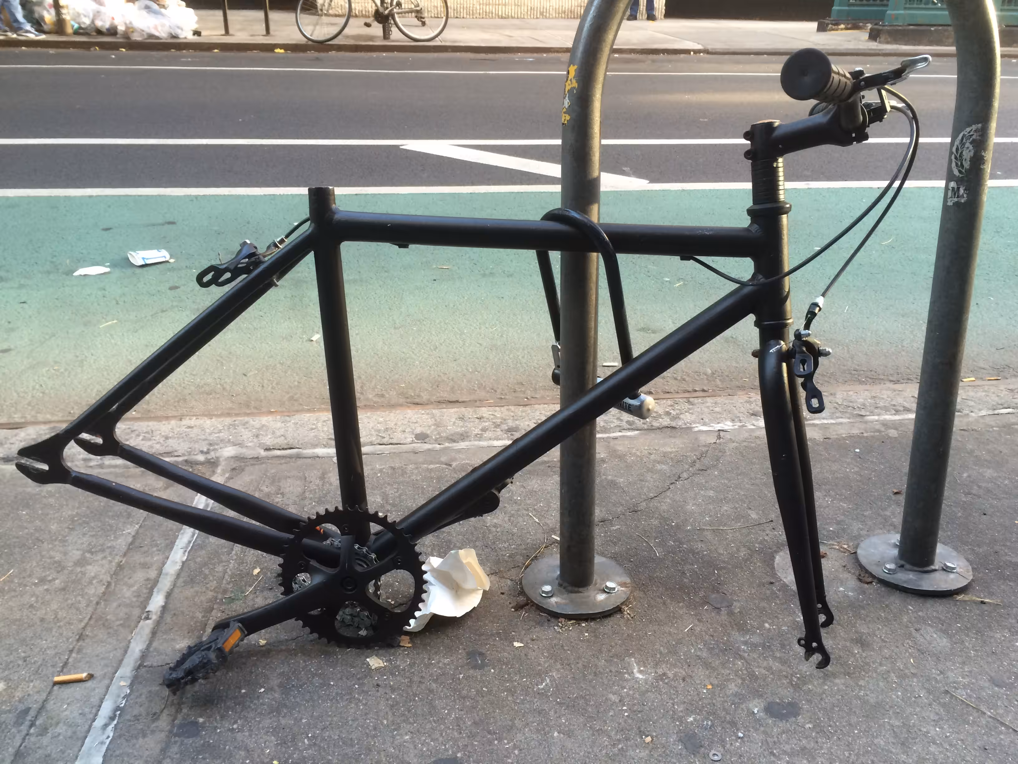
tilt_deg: -25.3
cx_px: 509
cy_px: 382
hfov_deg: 61.7
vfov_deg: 48.2
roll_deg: -1.1
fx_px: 853
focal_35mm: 29
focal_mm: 4.15
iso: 40
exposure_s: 1/40
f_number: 2.2
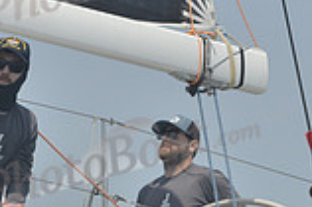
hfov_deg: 2.3
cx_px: -118
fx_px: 7636
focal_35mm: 882
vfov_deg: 1.6
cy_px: 289
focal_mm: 240
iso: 280
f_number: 8
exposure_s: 1/1000
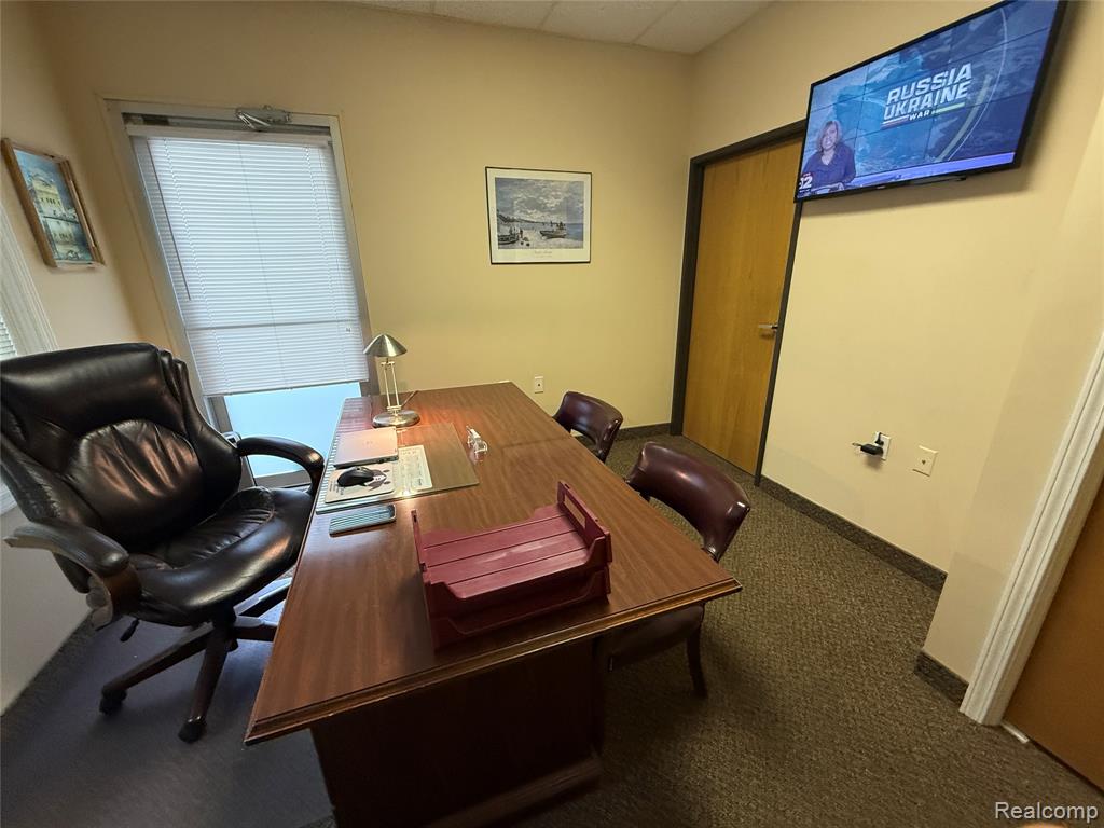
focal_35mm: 14
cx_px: 552
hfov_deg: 102.1
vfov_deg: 85.7
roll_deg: +0.8
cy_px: 414
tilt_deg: -16.3
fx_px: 446
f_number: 2.2
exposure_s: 1/120
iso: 320
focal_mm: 2.22
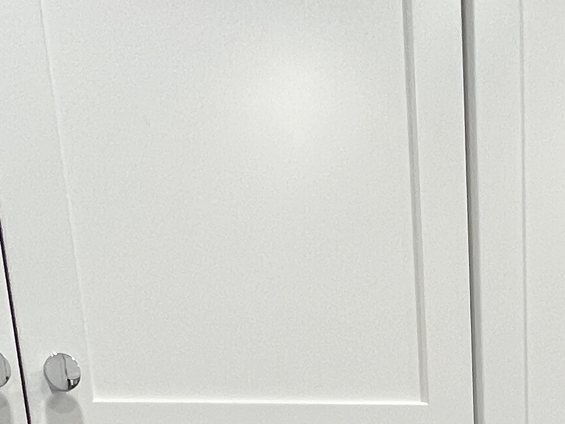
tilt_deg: -18.5
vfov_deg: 17.1
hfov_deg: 31.0
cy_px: 862
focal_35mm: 61
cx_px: 445
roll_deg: +2.6
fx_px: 995
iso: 160
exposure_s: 1/120
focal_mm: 1.57
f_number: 1.8
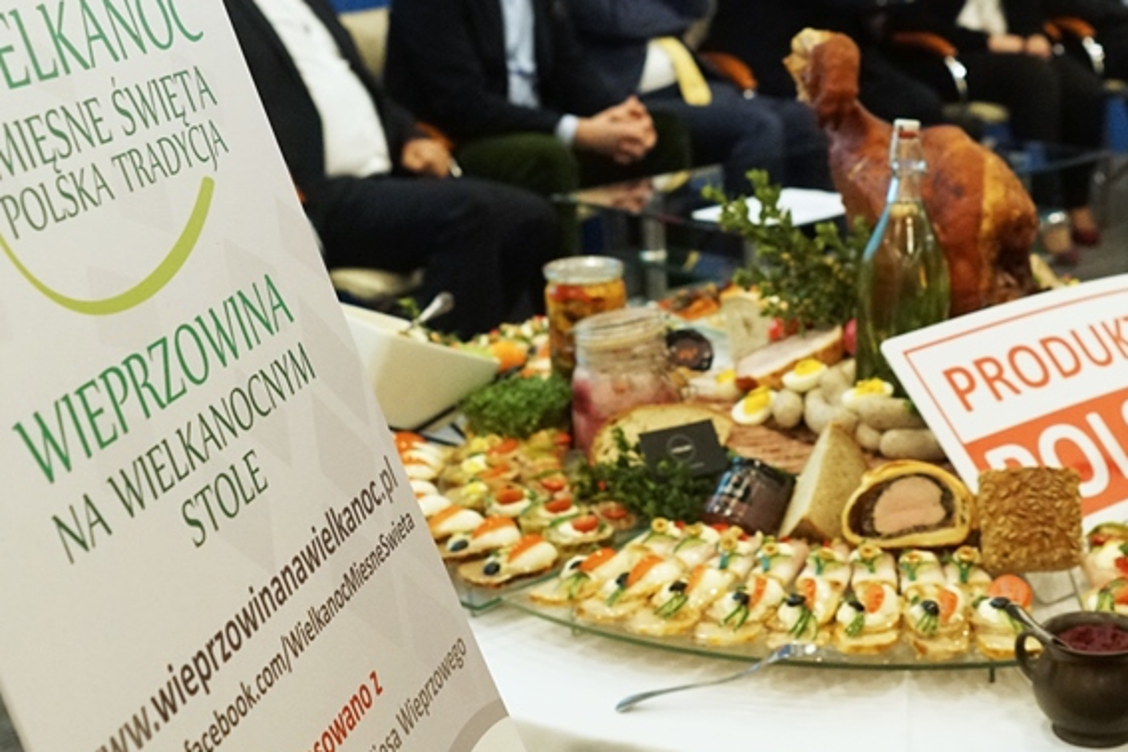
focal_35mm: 65
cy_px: 246
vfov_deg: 20.8
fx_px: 2037
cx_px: 680
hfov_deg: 30.9
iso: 1600
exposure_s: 1/160
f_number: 3.2
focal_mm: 24
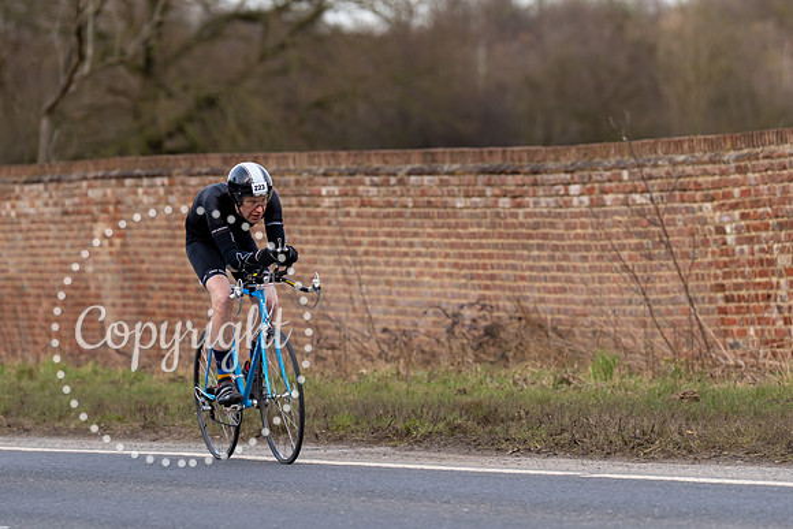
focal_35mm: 279
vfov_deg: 4.9
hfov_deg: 7.4
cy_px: 198
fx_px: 6154
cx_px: 338
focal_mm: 191
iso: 200
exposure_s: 1/800
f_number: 3.5
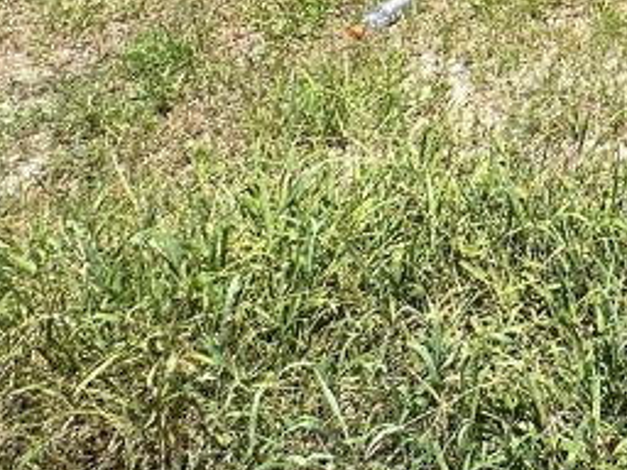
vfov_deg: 20.1
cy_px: -340
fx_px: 1014
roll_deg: +0.2
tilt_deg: -3.9
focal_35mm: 56
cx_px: 1078
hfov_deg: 22.8
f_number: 2.2
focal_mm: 2.22
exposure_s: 1/895
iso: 50
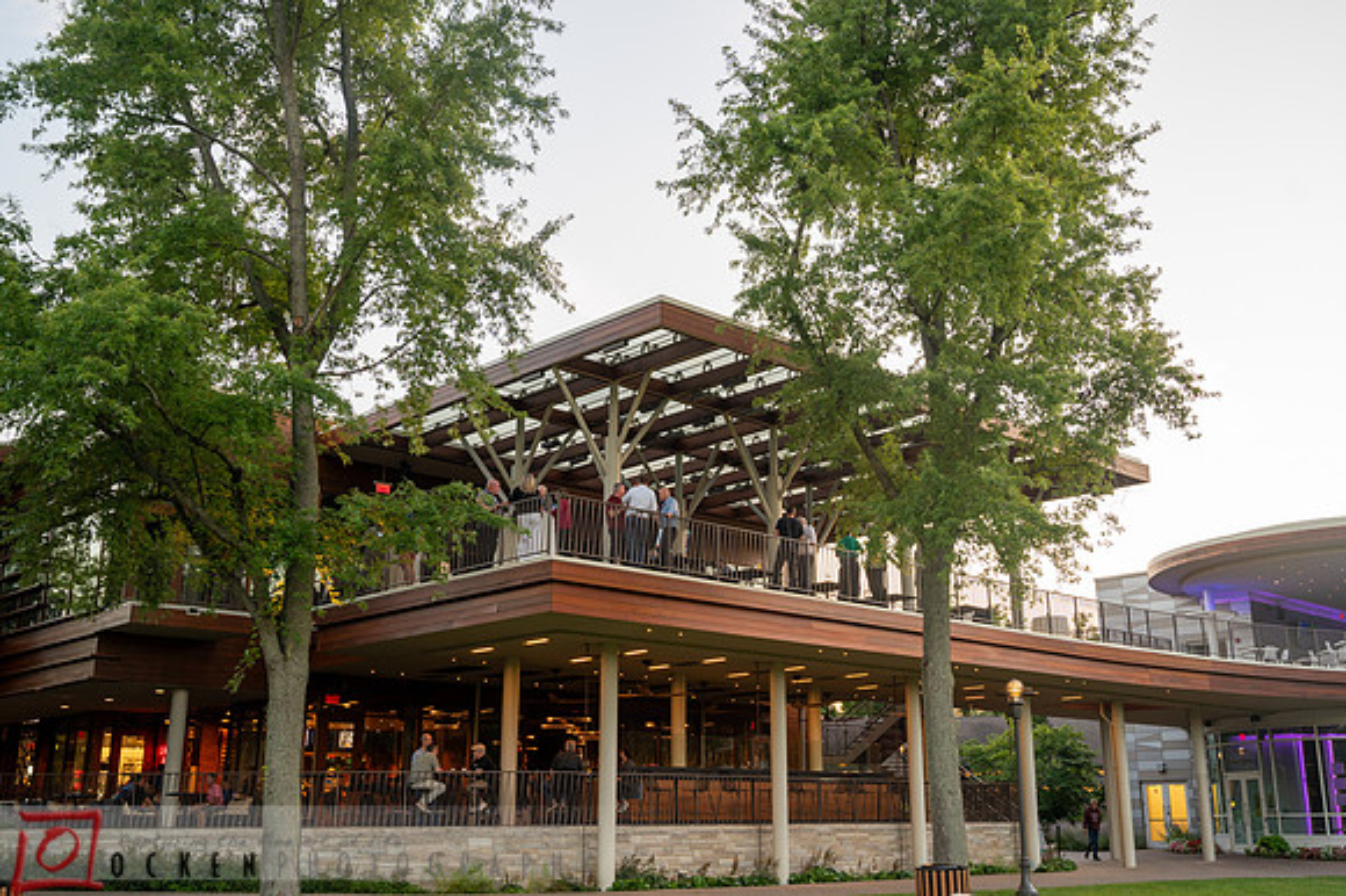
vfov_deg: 36.8
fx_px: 1346
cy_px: 431
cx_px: 712
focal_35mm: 36
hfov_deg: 53.1
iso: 400
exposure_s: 1/80
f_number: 5
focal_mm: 33.5
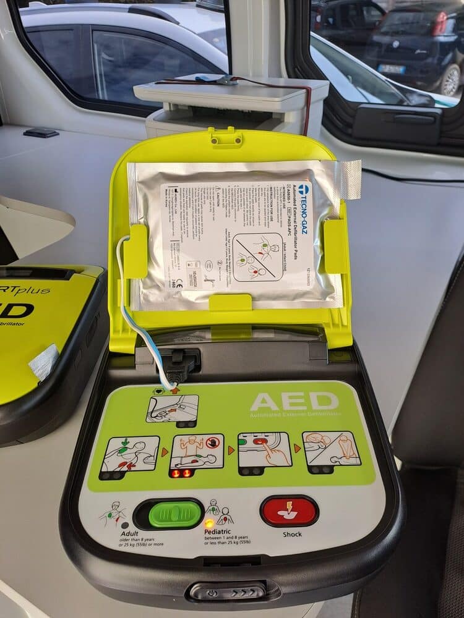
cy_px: 309
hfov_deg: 54.9
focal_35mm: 25
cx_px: 232
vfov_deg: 69.4
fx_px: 447
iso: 50
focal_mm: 4.65
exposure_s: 1/120
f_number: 1.8
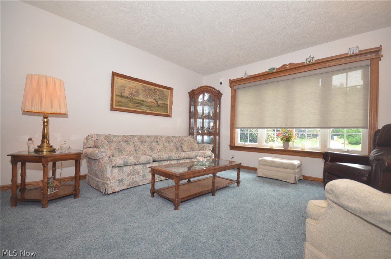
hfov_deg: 100.5
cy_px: 130
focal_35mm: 15
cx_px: 196
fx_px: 163
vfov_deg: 77.1
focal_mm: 10
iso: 800
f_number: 4
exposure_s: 1/60
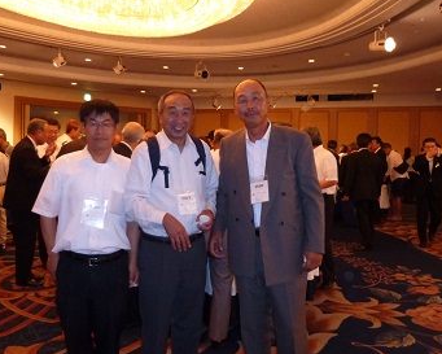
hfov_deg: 54.1
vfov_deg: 44.5
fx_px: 432
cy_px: 166
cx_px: 203
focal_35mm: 33
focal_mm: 4.5
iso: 800
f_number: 3.1
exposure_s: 1/60
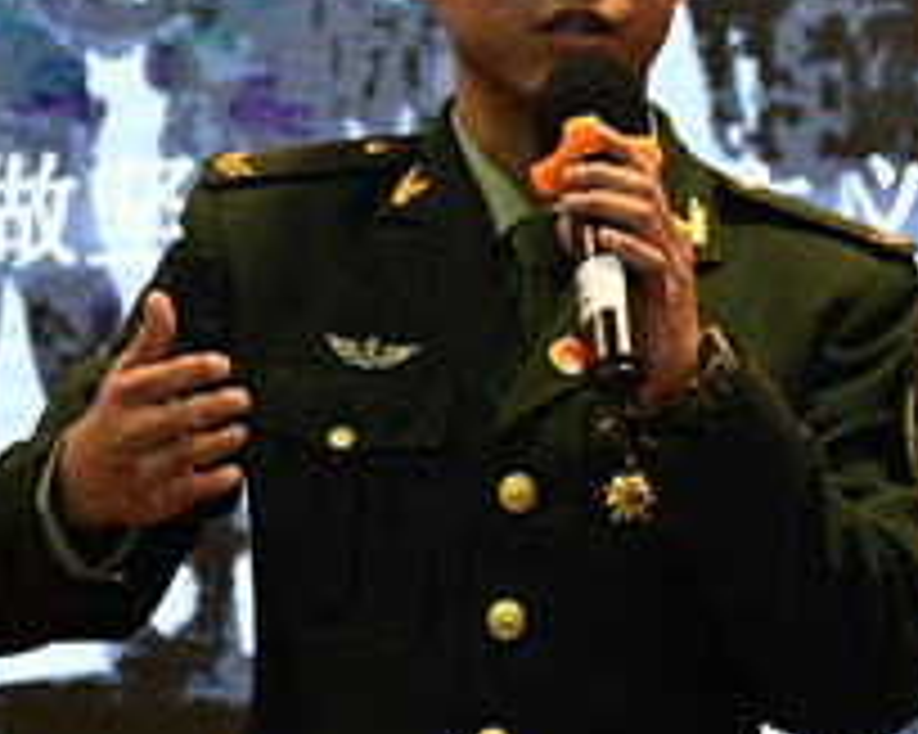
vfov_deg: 7.2
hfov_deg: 9.0
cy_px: 254
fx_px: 5811
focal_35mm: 214
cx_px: 526
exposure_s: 1/100
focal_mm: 62
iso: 5000
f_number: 5.6
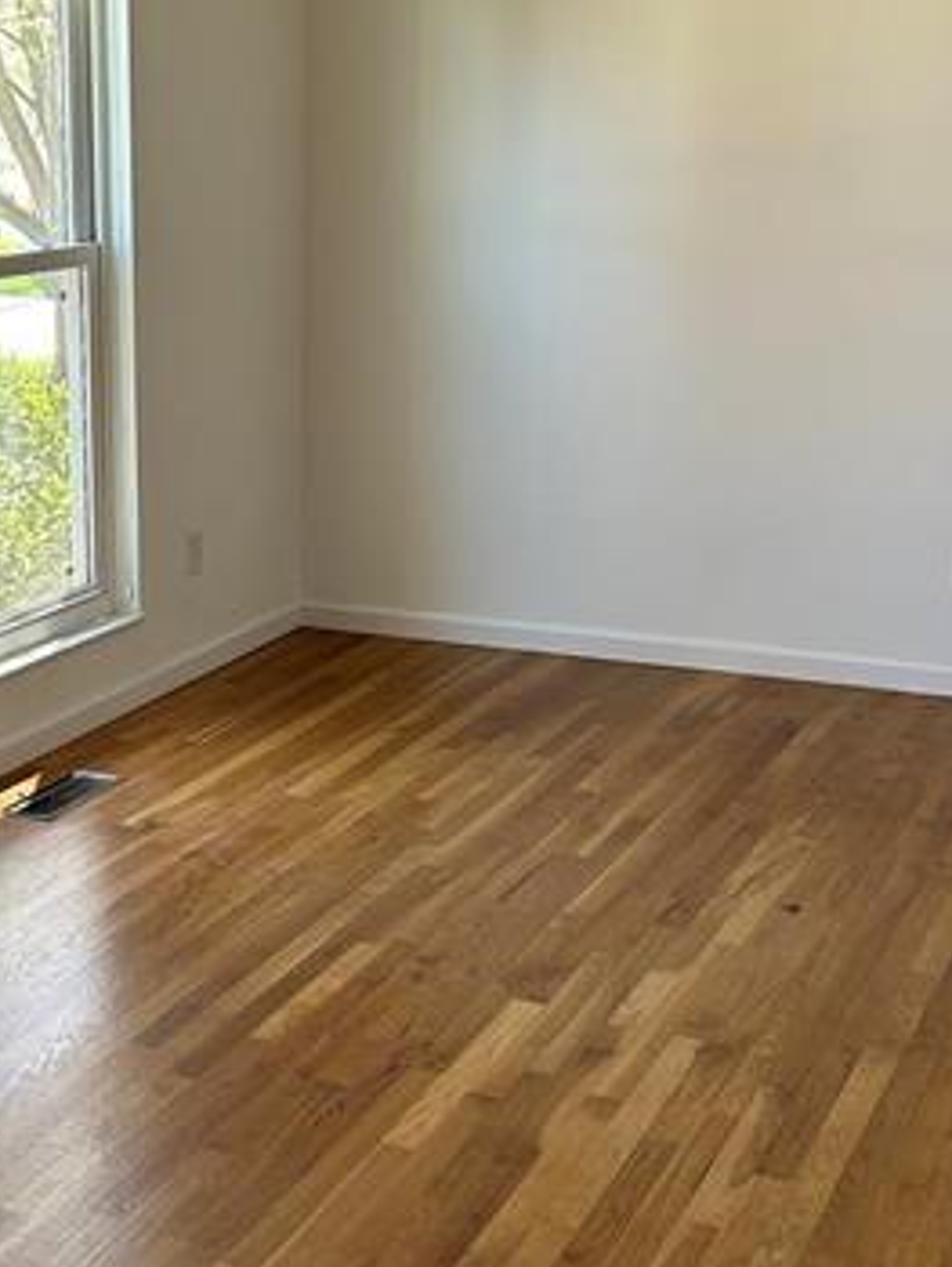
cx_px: 174
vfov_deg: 33.6
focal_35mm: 57
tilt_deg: -16.4
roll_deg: +1.4
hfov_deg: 25.2
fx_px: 2088
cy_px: 778
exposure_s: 1/120
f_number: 1.5
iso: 80
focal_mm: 5.7
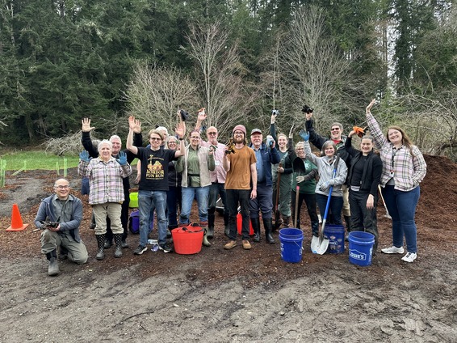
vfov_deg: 56.8
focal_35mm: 24
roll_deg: +2.7
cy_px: 172
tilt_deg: -5.0
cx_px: 228
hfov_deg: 71.6
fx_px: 317
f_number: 1.78
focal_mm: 6.86
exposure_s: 1/343
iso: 80
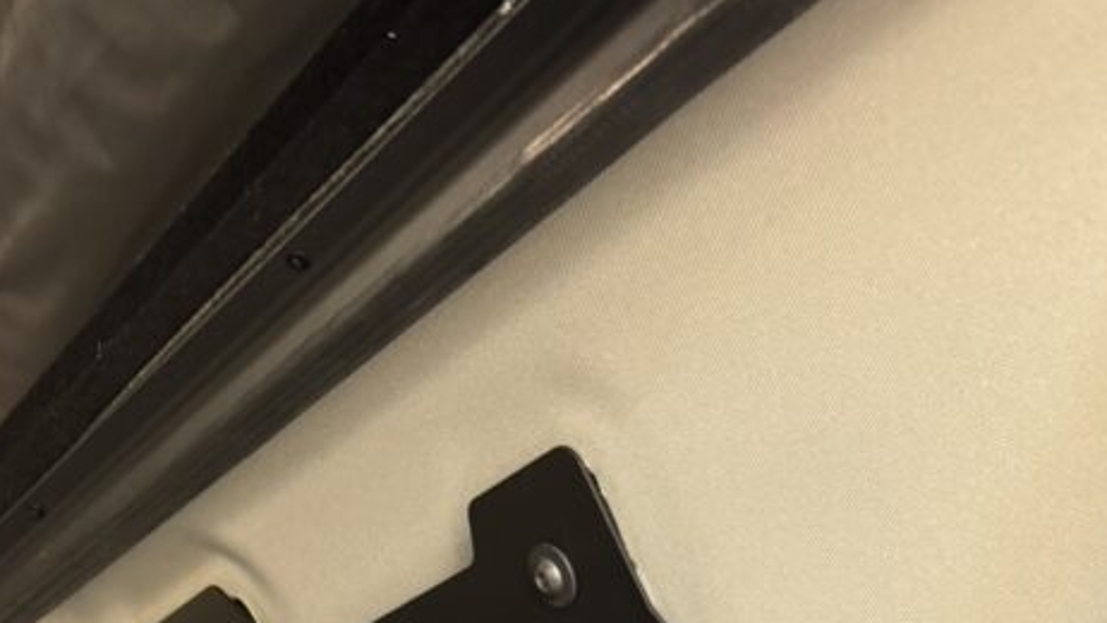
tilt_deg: -2.3
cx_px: 707
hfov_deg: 35.8
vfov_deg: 16.3
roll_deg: +1.5
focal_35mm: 58
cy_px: 1217
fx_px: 1703
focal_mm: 6.76
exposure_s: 1/59
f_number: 1.78
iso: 500
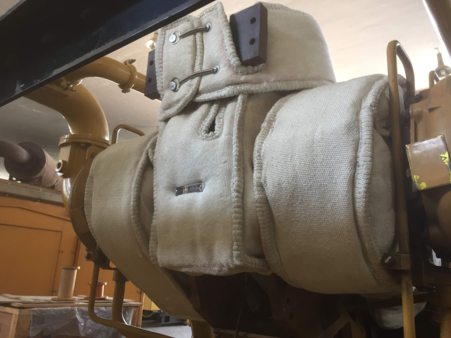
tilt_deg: +15.4
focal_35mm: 29
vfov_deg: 48.2
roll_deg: -3.4
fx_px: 378
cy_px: 169
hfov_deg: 61.7
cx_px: 226
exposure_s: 1/33
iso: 80
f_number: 2.2
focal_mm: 4.15
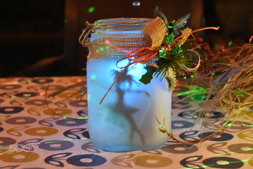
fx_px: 527
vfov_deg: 18.2
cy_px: 84
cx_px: 126
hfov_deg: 27.0
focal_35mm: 75
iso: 12800
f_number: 5.6
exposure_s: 1/15
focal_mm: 50
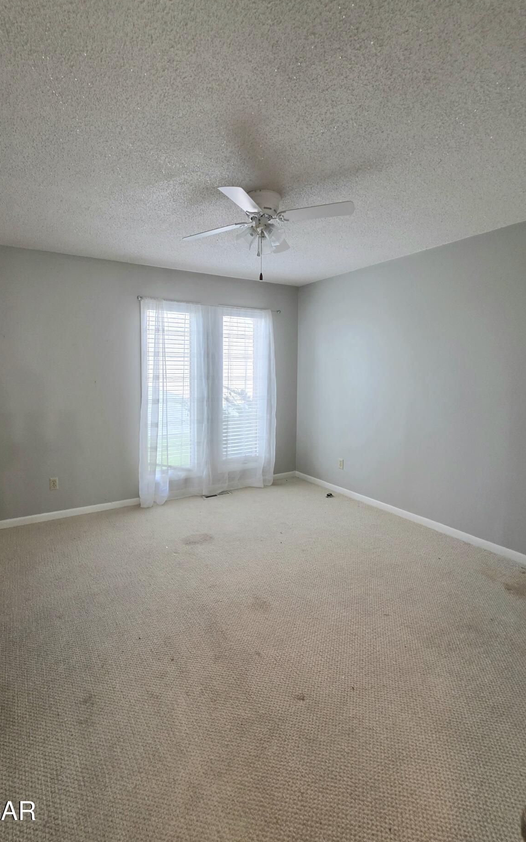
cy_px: 395
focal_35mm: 15
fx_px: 344
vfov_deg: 101.3
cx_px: 217
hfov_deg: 74.2
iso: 250
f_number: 1.9
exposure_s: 1/60.2
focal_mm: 2.2
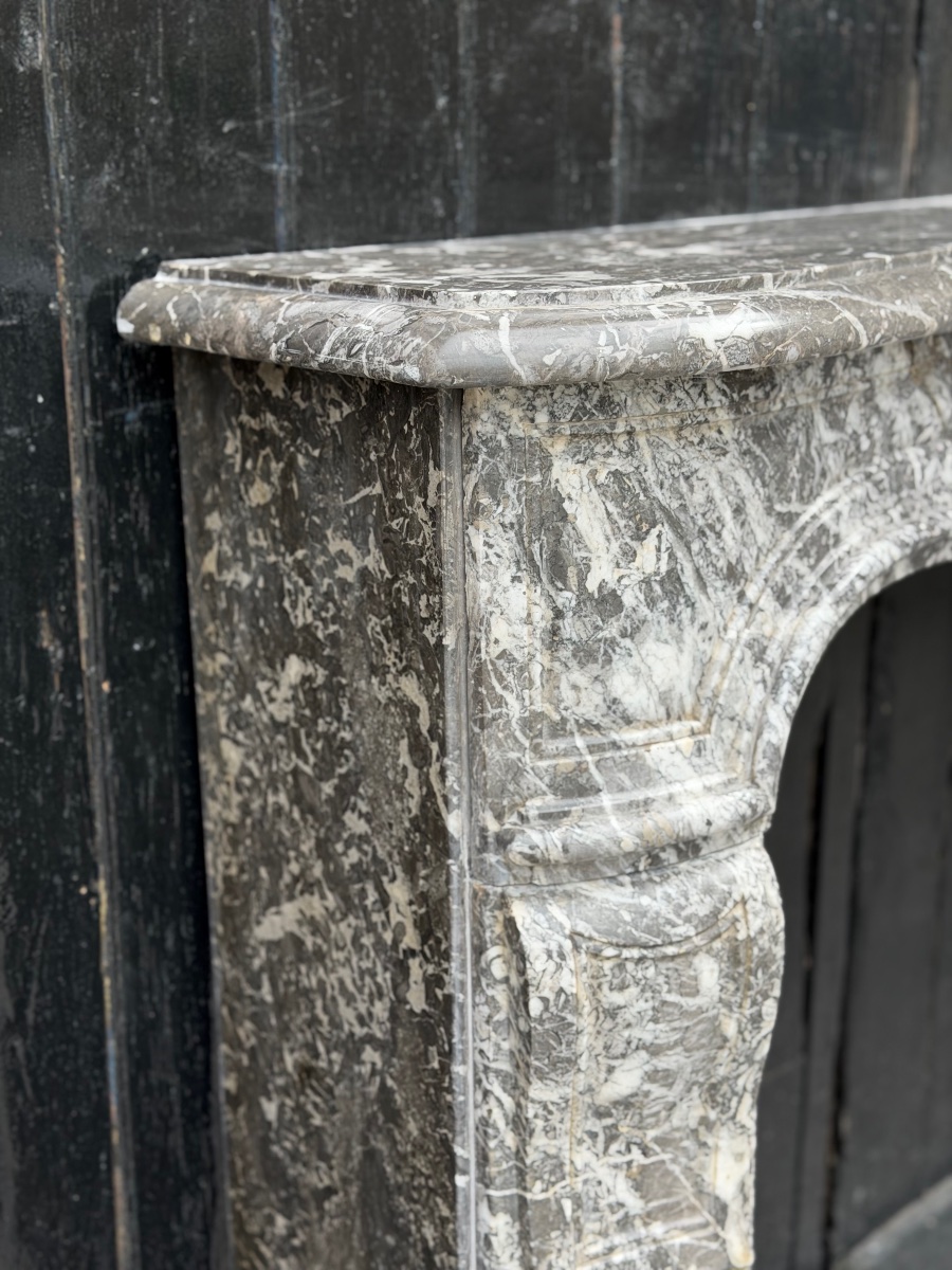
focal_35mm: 48
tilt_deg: -15.8
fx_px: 1760
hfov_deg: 30.3
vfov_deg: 39.7
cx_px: 476
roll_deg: -1.0
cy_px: 635
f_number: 1.78
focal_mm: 6.76
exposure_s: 1/620
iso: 64
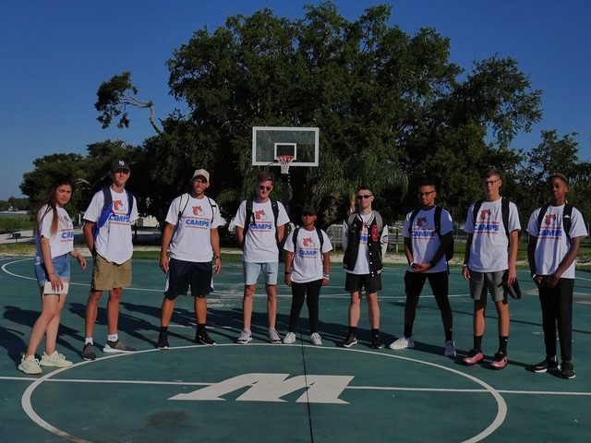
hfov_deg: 49.0
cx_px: 296
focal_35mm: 38
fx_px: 649
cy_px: 222
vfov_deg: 37.7
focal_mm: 19
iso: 400
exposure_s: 1/8000
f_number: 5.6
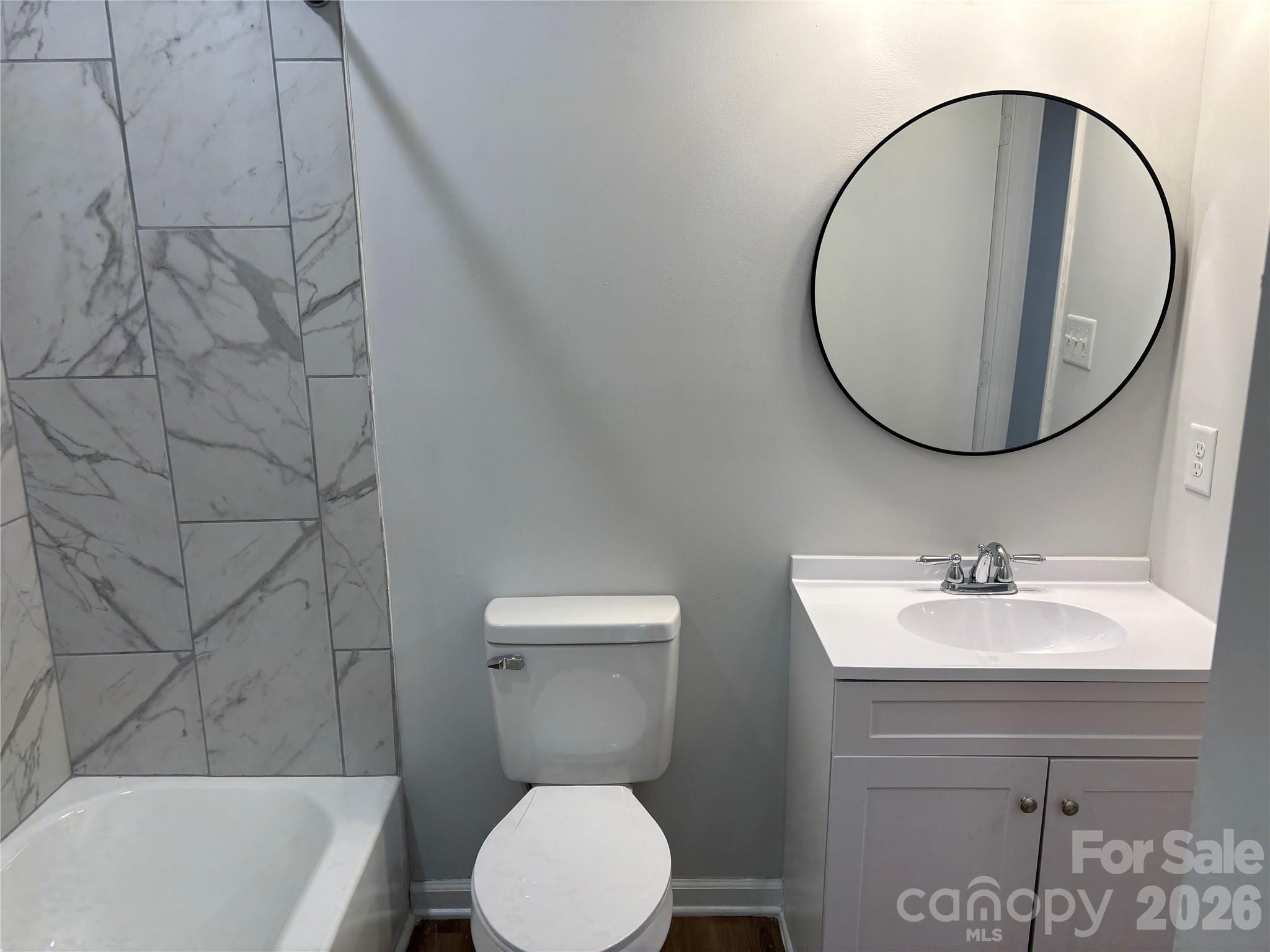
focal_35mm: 26
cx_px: 635
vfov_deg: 53.1
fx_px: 954
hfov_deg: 67.3
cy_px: 476
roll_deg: +0.9
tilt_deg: -14.6
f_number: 1.6
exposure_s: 1/120
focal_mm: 5.96
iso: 64
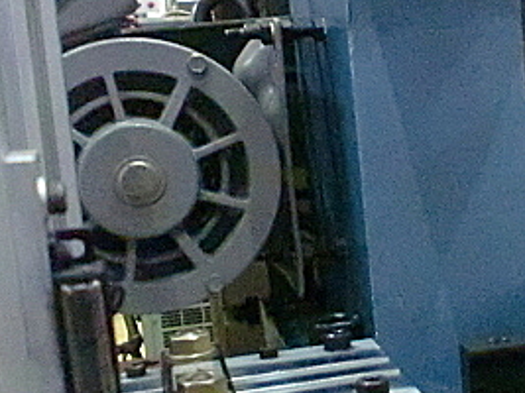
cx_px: 613
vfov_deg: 17.5
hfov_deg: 21.7
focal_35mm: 84
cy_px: 253
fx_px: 1273
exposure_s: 1/40
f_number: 3.1
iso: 1600
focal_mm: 6.3
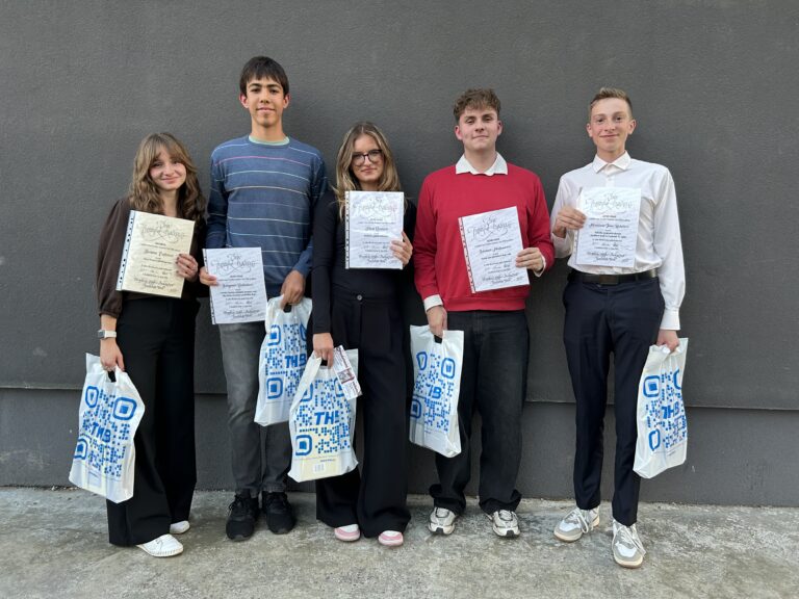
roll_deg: -0.8
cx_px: 400
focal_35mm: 26
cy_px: 300
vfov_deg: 53.1
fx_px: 600
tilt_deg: -6.4
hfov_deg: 67.3
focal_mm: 5.7
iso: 125
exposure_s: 1/121
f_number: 1.5
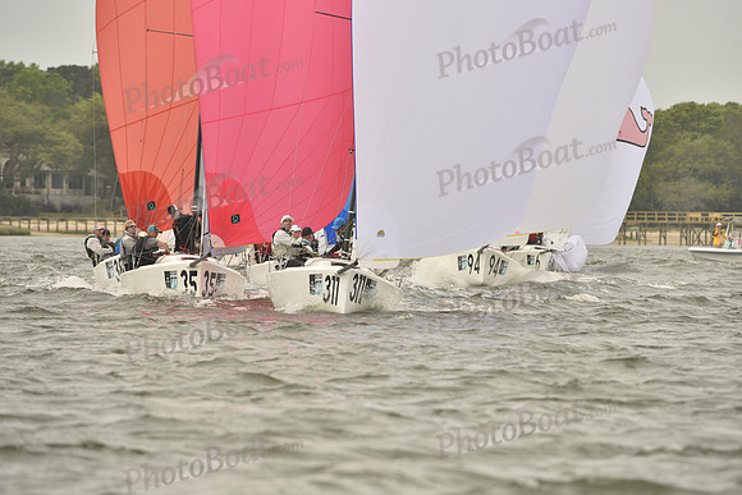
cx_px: 371
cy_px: 248
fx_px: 8246
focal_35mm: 400
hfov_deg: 5.2
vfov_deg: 3.4
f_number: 8
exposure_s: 1/1000
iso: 320
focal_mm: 400
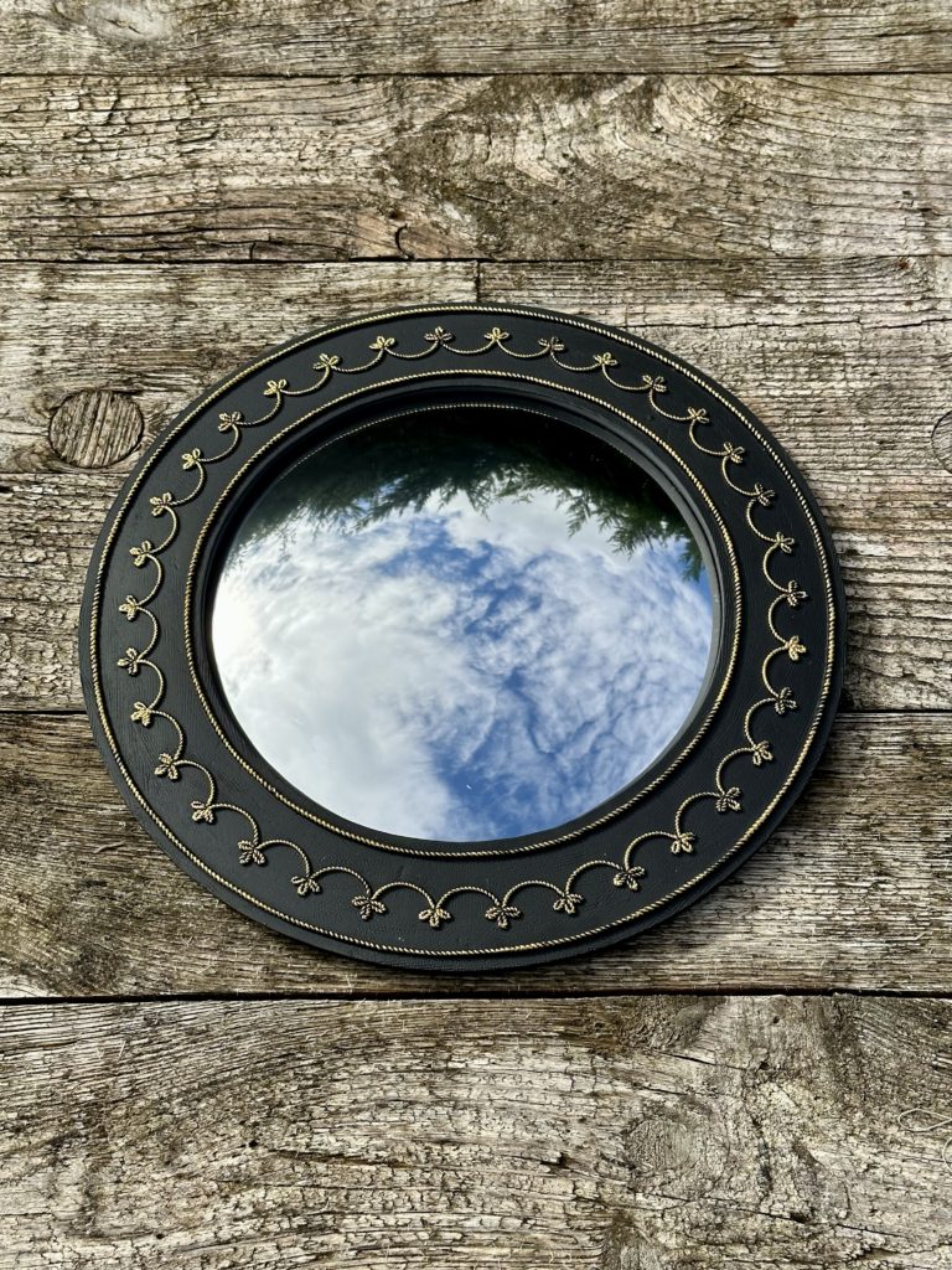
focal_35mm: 48
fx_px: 1760
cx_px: 476
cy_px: 635
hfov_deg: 30.3
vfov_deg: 39.7
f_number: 1.78
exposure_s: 1/3876
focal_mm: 6.86
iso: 64
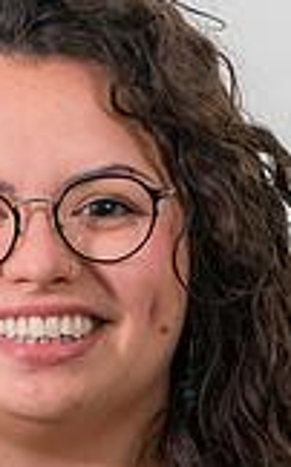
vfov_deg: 5.8
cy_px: 530
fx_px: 4576
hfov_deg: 3.6
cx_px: 159
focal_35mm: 360
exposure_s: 1/500
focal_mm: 85
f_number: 7.1
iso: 250
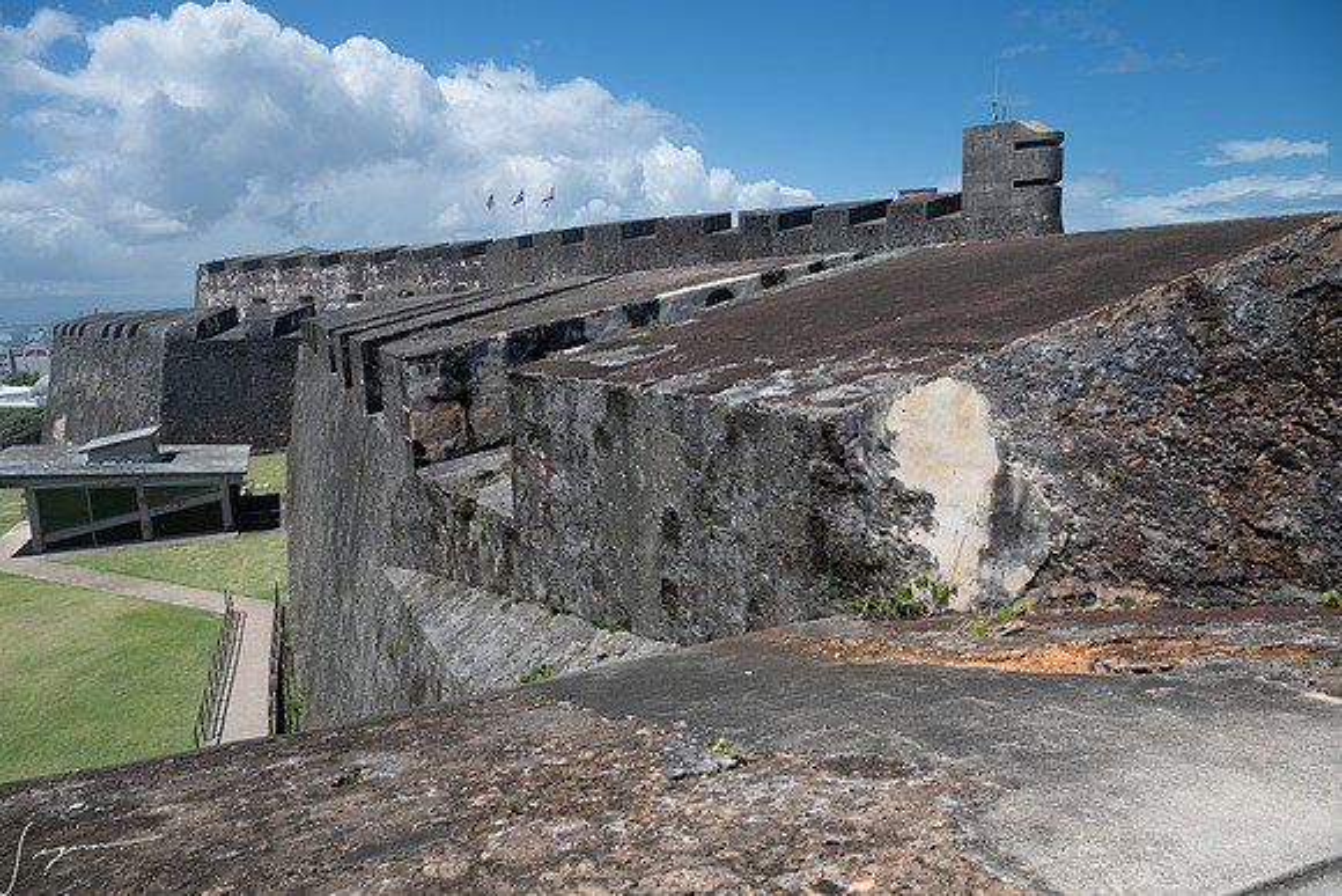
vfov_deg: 53.2
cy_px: 448
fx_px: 895
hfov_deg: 73.7
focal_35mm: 24
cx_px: 671
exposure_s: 1/125
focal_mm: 24
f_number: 8
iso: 100
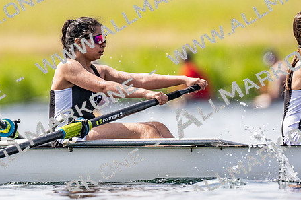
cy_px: 76
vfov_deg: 1.2
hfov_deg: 1.8
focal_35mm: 1168
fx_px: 9755
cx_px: 118
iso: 280
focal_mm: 600
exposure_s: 1/2500
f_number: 5
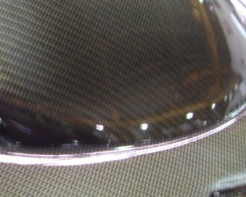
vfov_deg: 18.4
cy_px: 61
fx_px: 604
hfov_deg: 23.0
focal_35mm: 83
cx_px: 114
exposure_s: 1/8
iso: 200
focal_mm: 6.3
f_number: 2.8
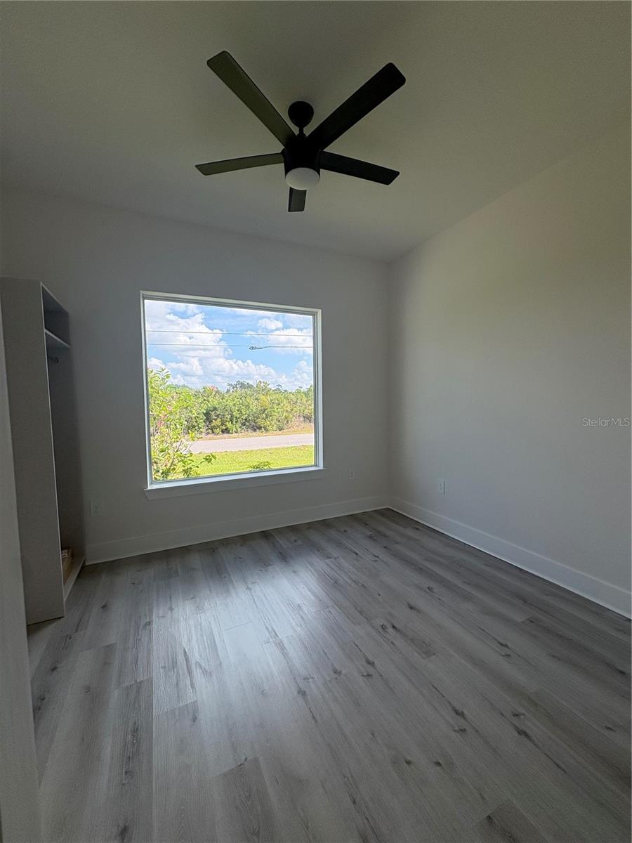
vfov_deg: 102.1
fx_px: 341
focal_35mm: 14
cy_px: 422
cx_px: 316
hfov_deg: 85.7
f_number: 2.2
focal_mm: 2.22
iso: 64
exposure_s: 1/561
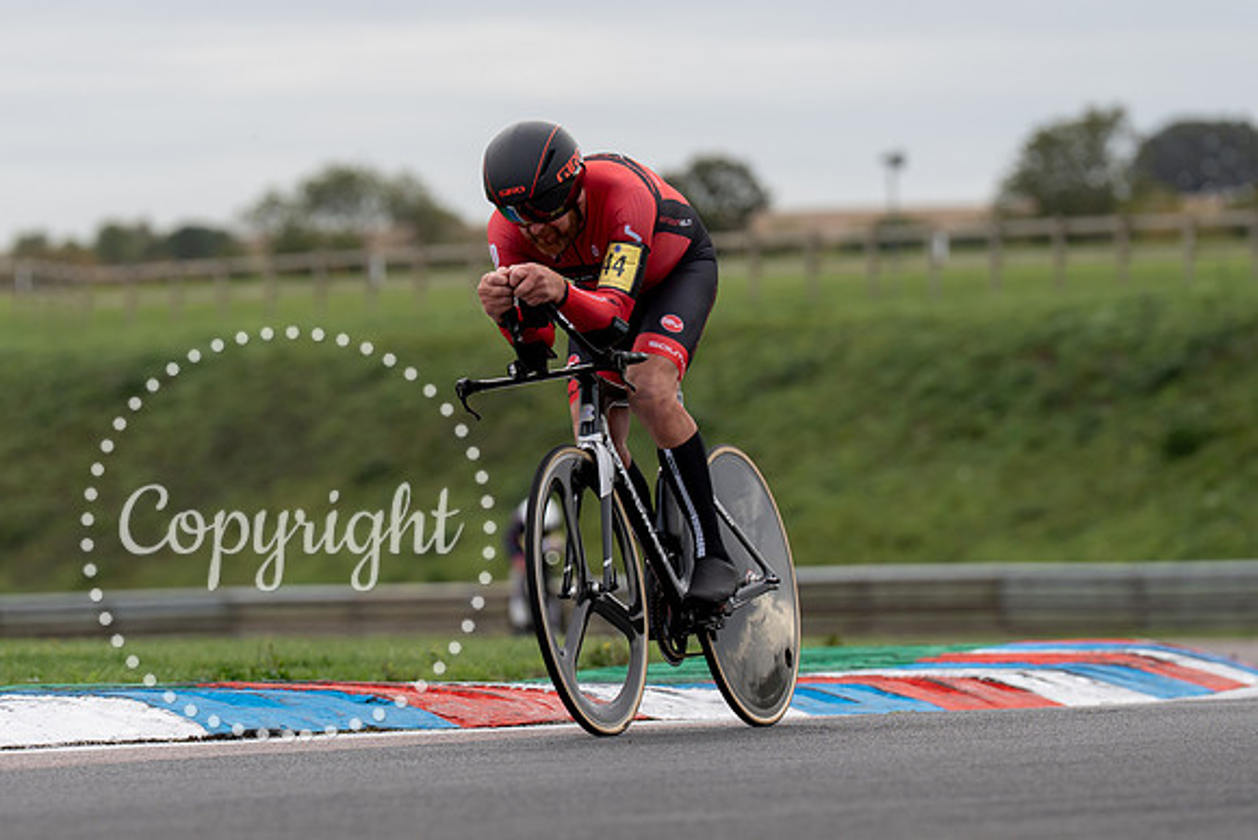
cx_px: 542
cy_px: 470
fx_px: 9850
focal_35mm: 282
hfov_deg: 7.3
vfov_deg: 4.9
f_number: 4
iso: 160
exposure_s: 1/800
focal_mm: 194
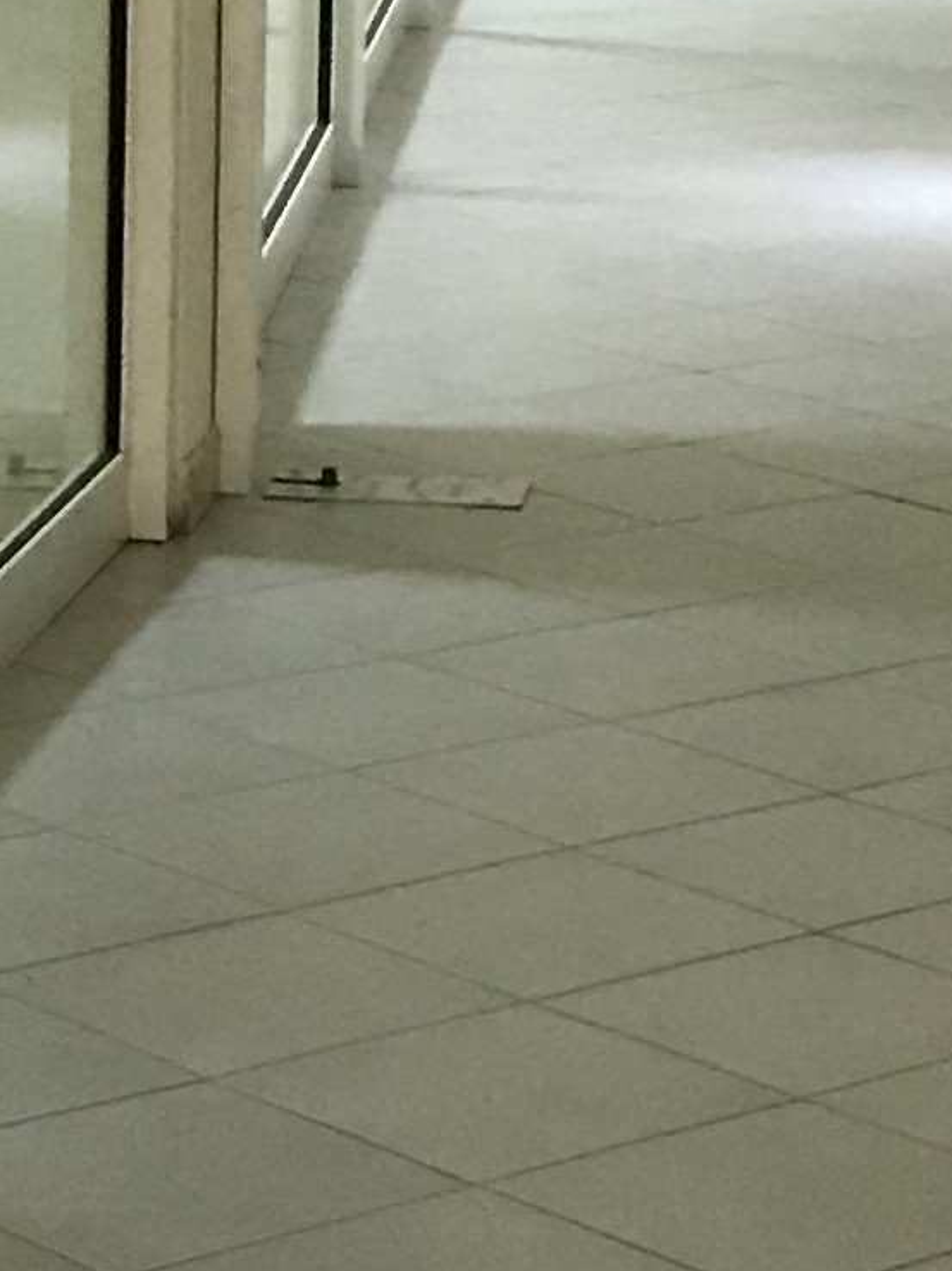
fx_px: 5614
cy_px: 62
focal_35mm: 153
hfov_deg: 9.7
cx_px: 799
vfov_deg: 12.8
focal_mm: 3.99
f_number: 1.8
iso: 100
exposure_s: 1/13
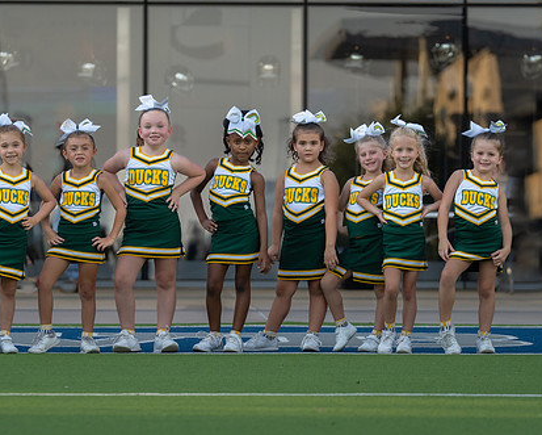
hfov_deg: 7.8
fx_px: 3997
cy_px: 262
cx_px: 249
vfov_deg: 6.2
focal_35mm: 249
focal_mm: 148
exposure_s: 1/1600
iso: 640
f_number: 3.5
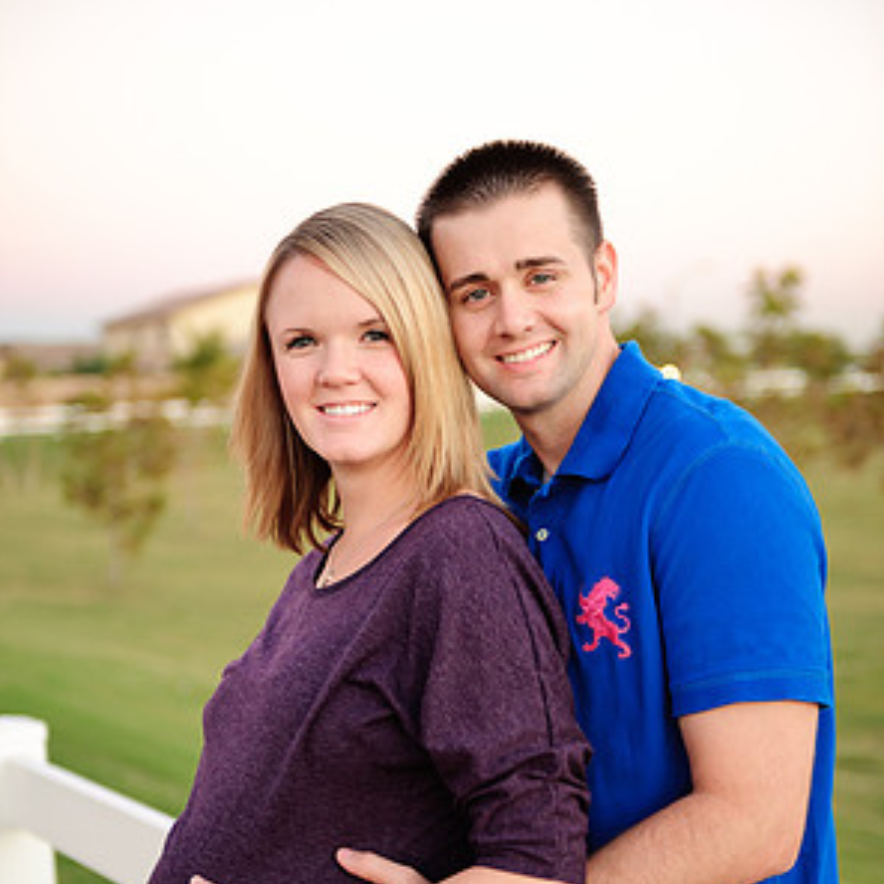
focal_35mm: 71
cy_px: 567
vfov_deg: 24.2
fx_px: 2051
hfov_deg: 24.3
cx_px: 441
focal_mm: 55
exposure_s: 1/200
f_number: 2.8
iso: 1000
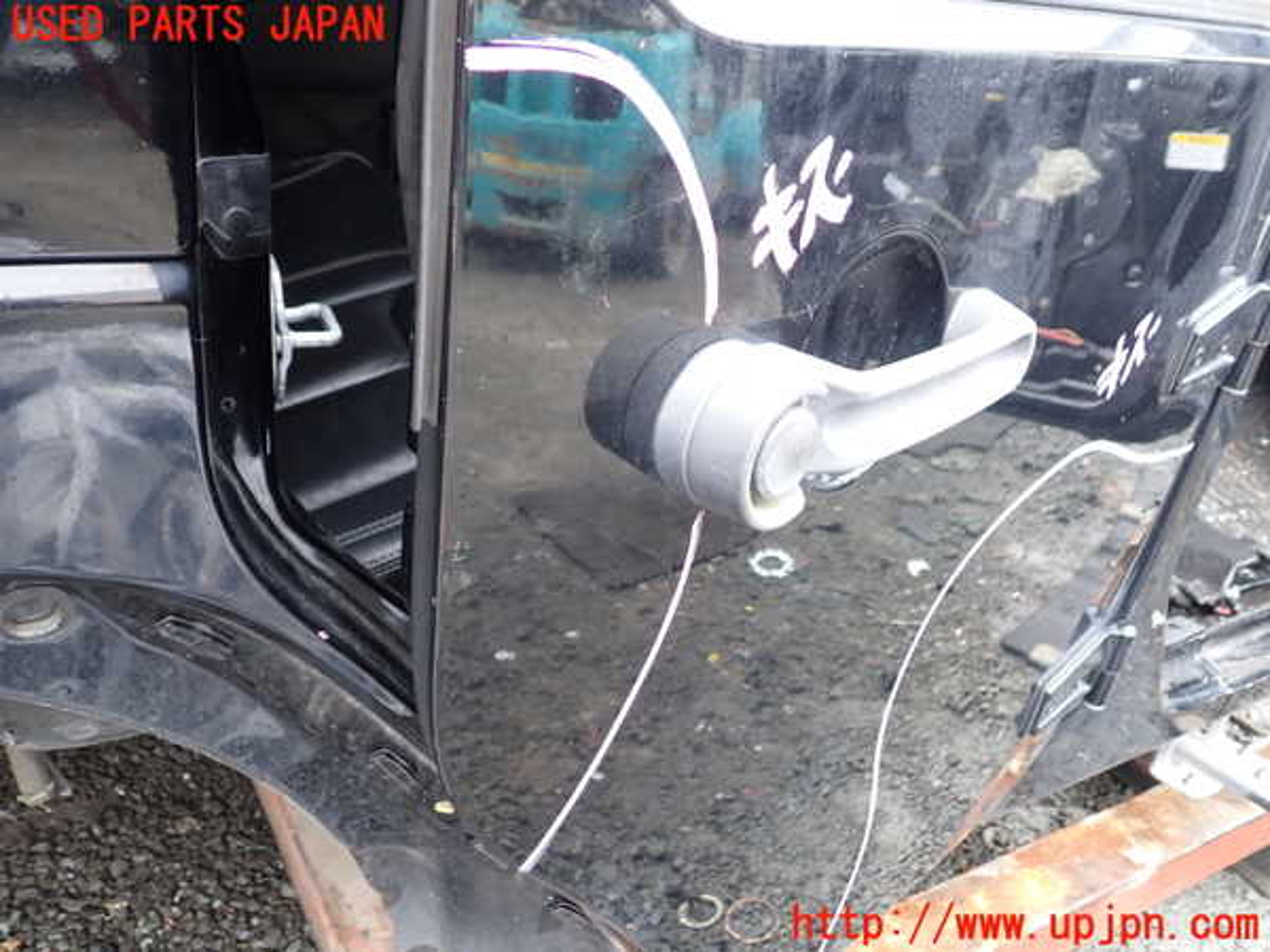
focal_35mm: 30
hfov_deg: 60.0
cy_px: 476
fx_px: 1101
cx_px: 635
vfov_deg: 46.8
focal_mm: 5.4
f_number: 2.3
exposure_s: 1/60
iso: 200
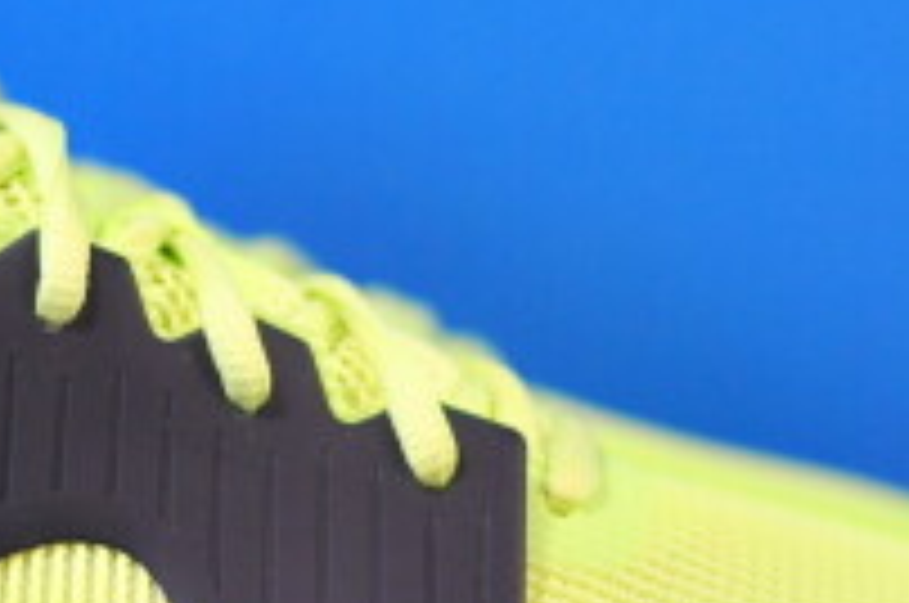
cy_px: 137
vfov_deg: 4.6
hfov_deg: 6.9
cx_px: 99
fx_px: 7487
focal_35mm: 297
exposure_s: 1/320
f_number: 2
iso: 250
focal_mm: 50
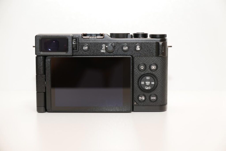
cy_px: 76
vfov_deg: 18.2
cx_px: 113
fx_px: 471
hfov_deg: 27.0
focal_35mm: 75
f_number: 2.8
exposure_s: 1/60
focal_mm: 34
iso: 200
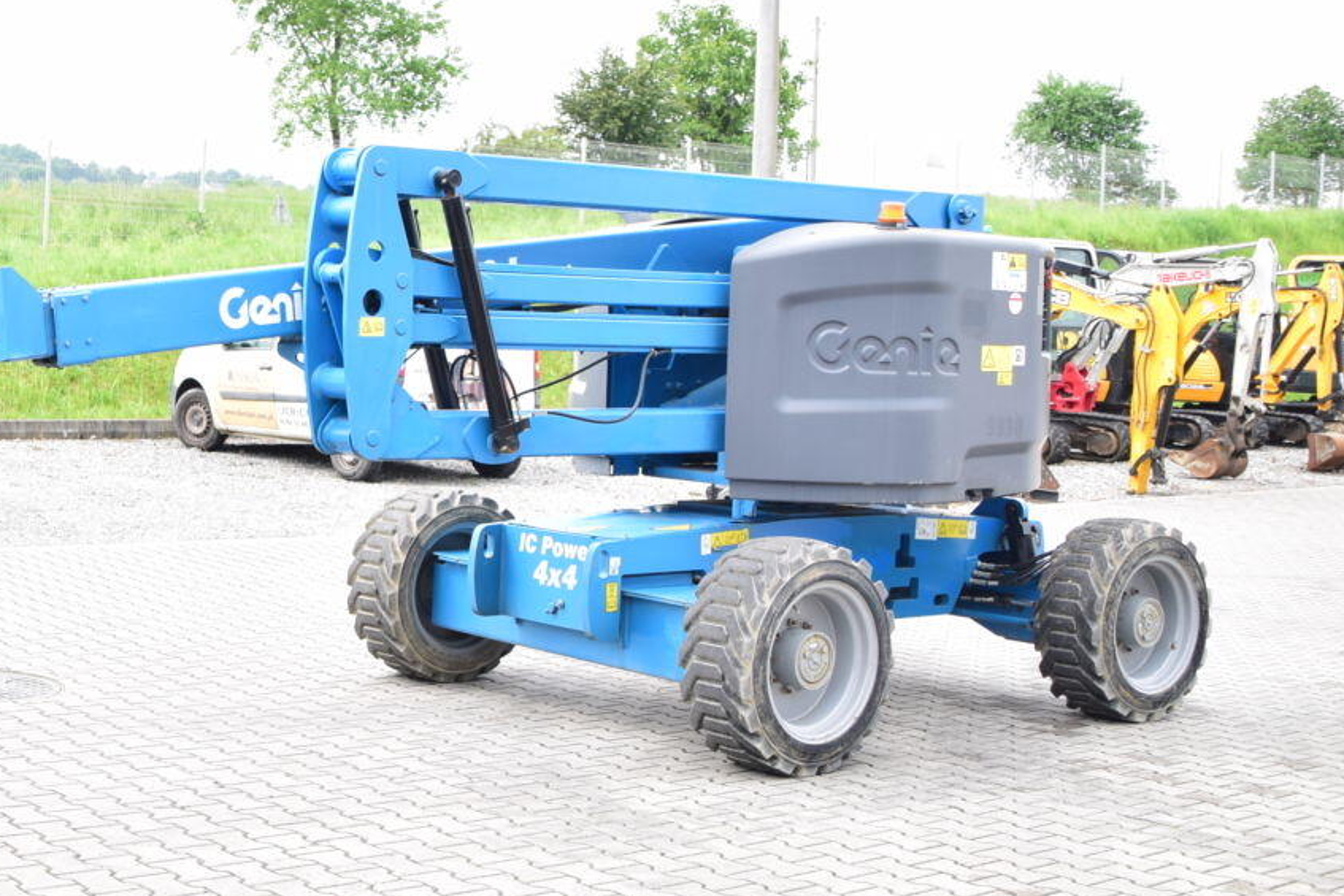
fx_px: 1904
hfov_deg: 37.2
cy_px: 346
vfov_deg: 26.4
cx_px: 230
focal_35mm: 51
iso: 200
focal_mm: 18
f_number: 3.5
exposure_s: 1/320
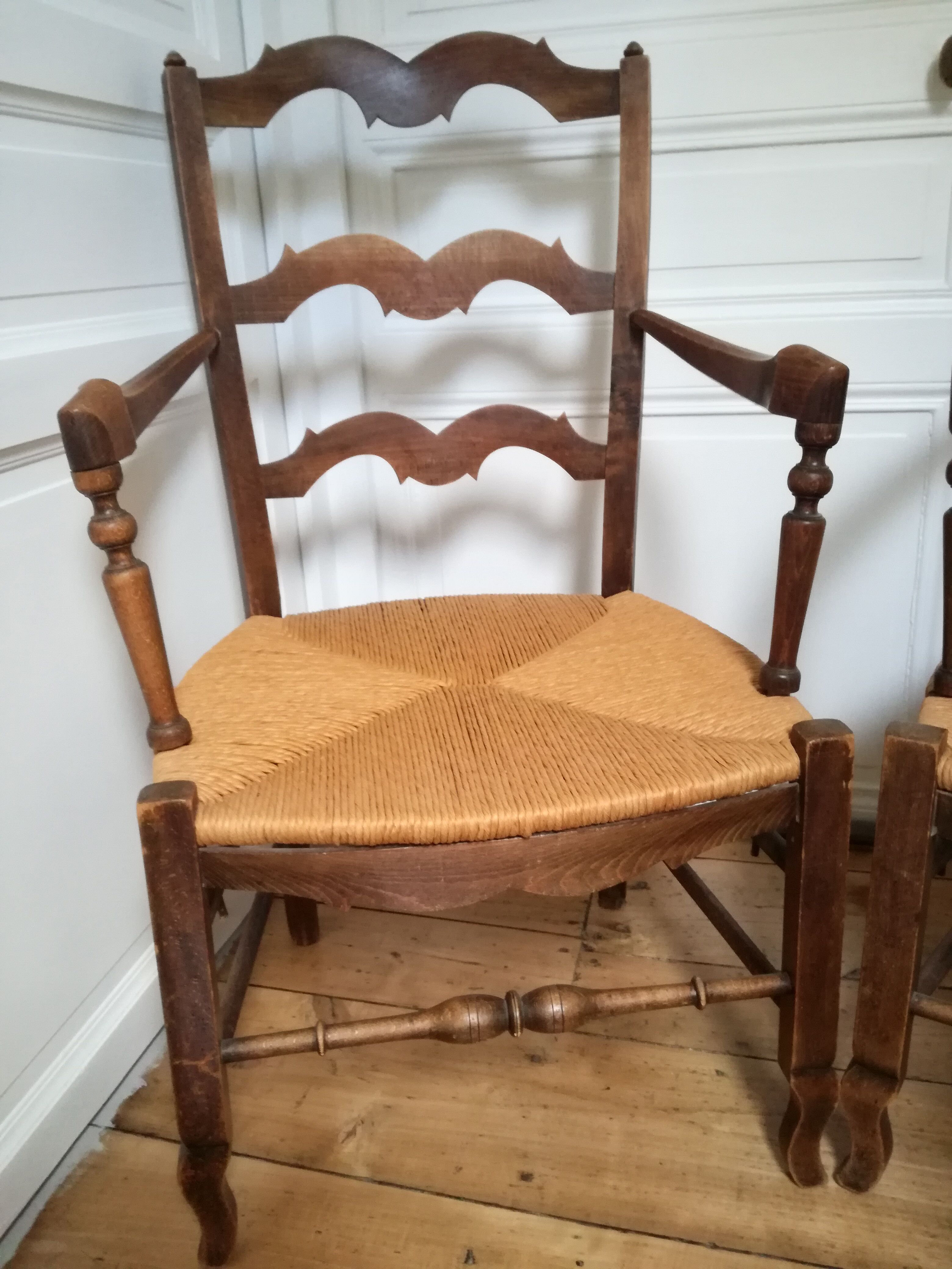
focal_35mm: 27
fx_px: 990
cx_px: 476
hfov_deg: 51.4
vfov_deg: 65.3
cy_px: 634
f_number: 2
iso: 400
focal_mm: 3.79
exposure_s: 1/25
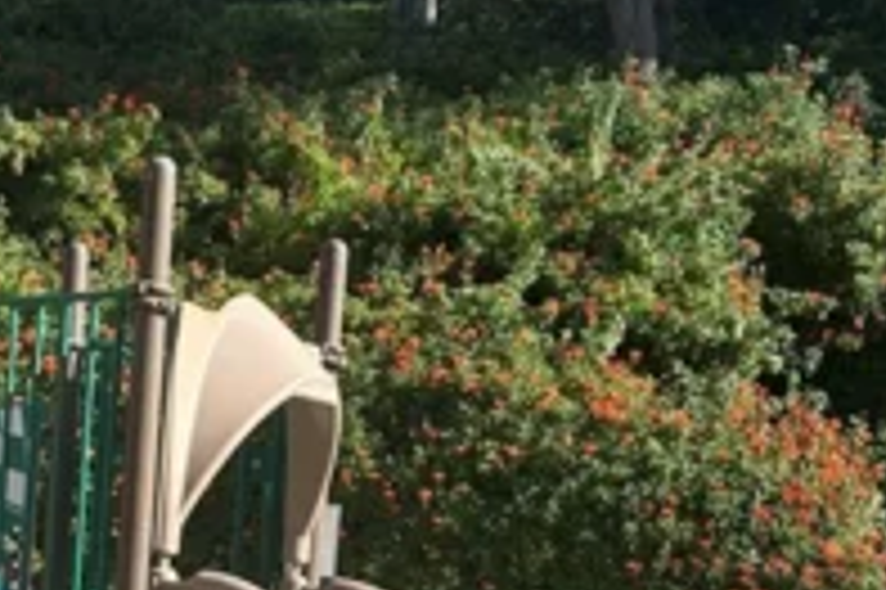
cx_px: 90
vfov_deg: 18.6
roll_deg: -6.0
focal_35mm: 71
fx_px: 1746
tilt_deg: -2.2
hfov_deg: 27.5
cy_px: 590
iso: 80
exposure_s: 1/1692
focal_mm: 6.86
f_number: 1.78
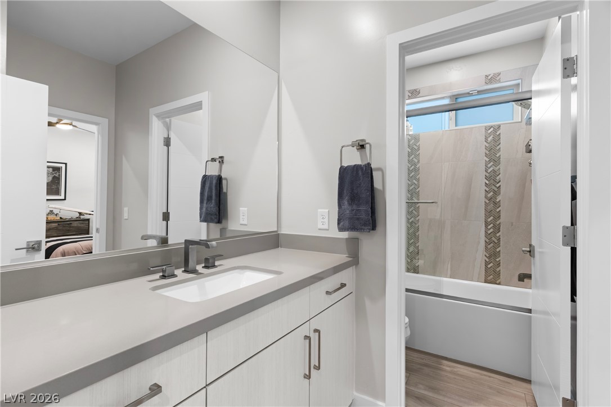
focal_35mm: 17
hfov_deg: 93.3
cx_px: 306
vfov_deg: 70.4
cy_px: 204
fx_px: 289
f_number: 8
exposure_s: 1/4
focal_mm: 17
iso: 400
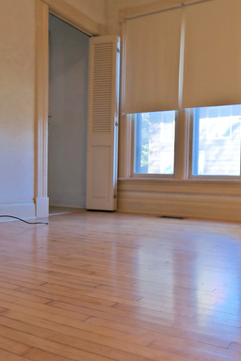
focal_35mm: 30
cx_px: 184
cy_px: 195
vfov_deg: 61.8
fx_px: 301
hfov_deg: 42.2
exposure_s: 1/40
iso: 200
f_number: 4
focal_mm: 12
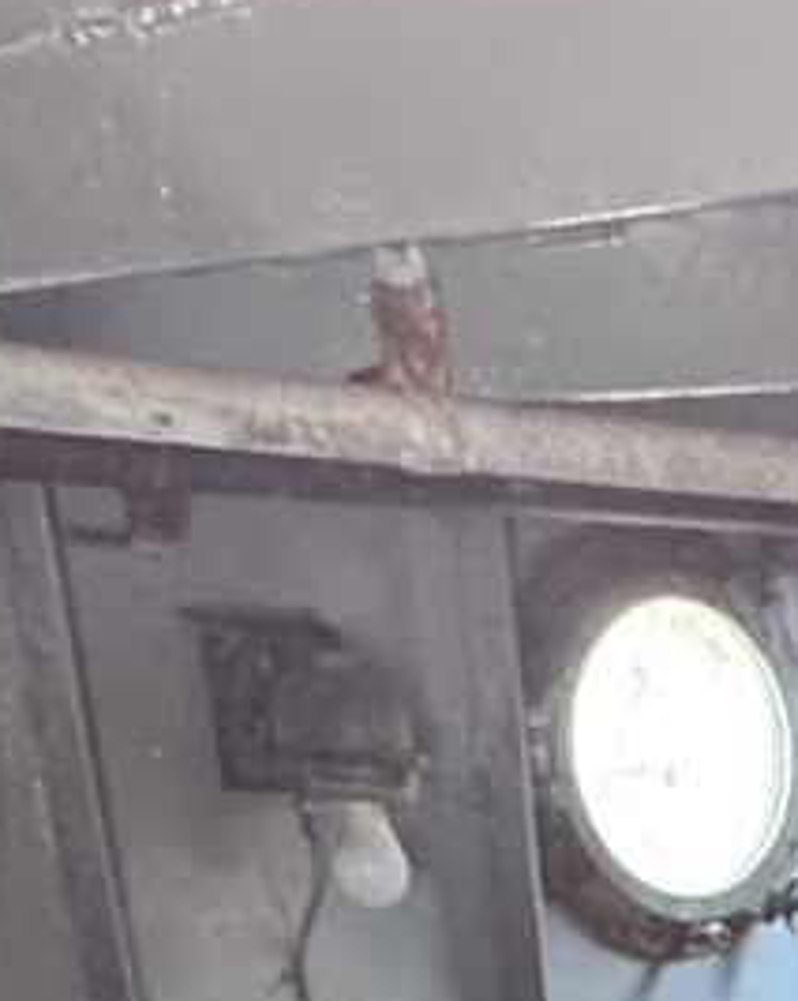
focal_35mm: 82
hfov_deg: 16.6
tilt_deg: -26.4
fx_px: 2425
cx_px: 1270
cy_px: 2077
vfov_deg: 16.6
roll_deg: -0.8
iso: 320
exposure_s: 1/67
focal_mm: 2.22
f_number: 2.2
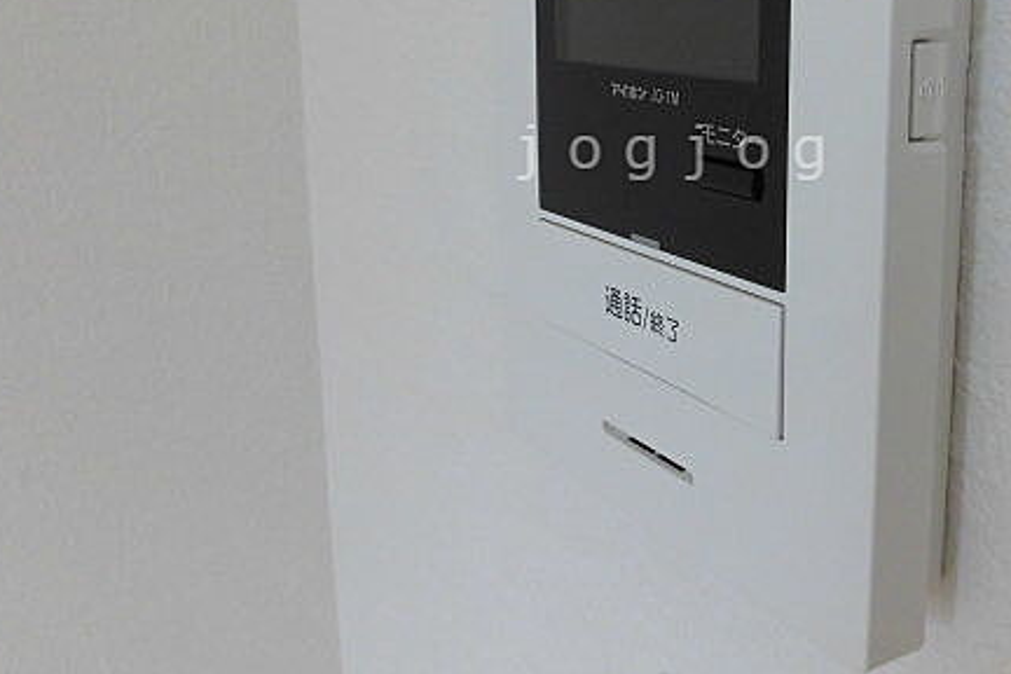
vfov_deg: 35.0
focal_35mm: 37
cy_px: 152
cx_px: 676
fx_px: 1039
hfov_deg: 50.9
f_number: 3.1
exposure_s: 1/100
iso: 100
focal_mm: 4.3
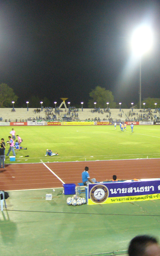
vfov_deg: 40.3
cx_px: 123
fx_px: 349
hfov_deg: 25.5
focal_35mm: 50
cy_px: 129
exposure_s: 1/15
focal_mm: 5.8
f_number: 2.8
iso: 200
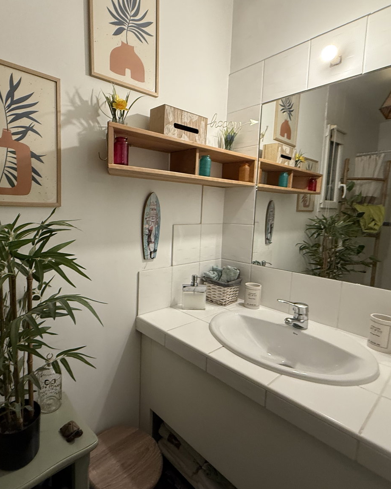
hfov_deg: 69.6
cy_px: 240
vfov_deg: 83.3
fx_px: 275
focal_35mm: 19
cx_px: 145
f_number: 2.2
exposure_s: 1/50
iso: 250
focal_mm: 2.22
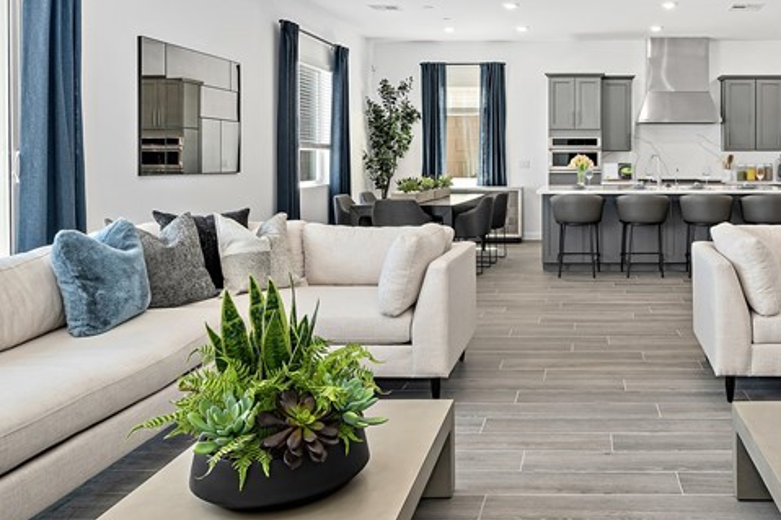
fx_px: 737
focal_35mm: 34
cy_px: 186
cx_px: 572
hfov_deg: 53.6
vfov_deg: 38.5
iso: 400
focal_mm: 15
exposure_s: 1/6
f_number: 9.5
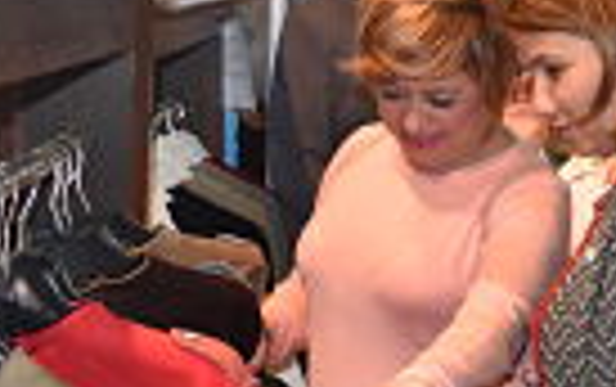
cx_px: 719
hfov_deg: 21.7
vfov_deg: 14.7
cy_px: 173
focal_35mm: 89
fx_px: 1496
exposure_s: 1/125
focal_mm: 20
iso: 800
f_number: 5.6
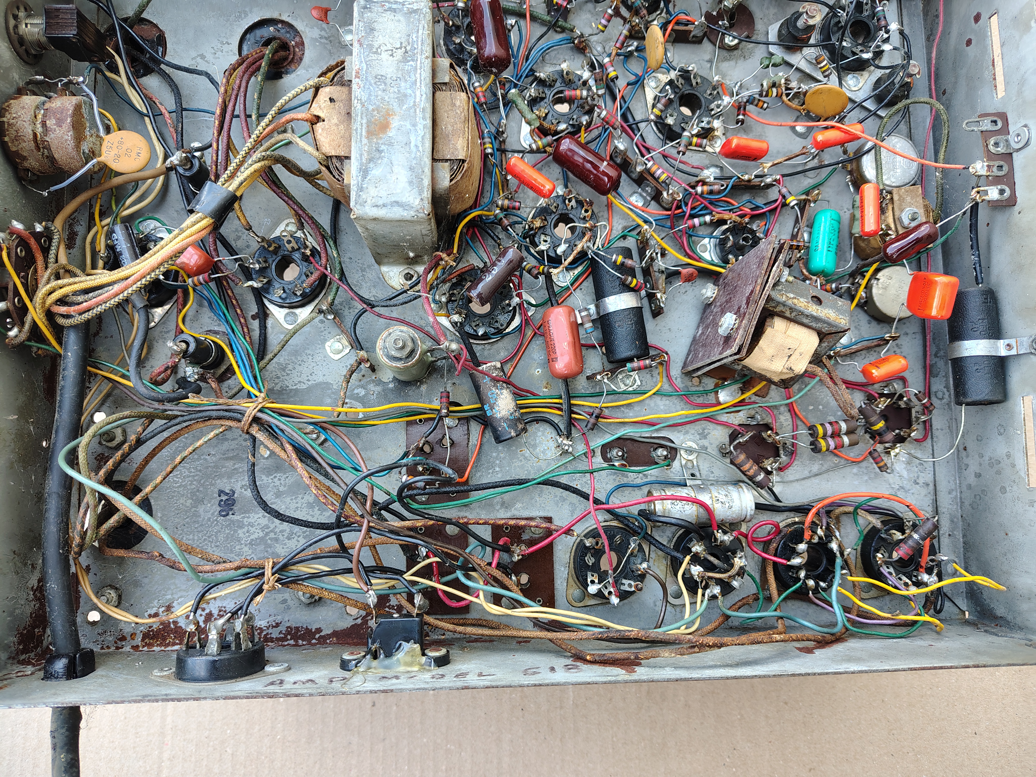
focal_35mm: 24
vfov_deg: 56.8
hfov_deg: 71.6
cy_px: 388
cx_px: 518
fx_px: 718
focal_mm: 5.56
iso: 169
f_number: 1.8
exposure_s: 1/100
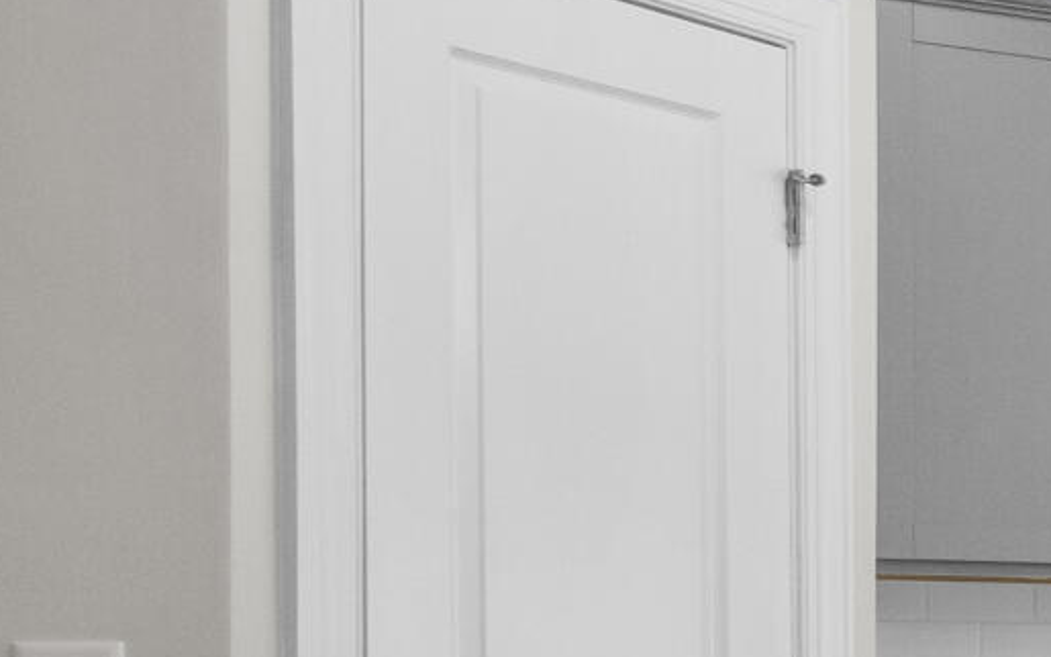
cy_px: 720
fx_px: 2721
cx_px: 2802
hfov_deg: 13.1
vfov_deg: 13.5
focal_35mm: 95
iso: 640
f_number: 8
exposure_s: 1/15
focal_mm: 16
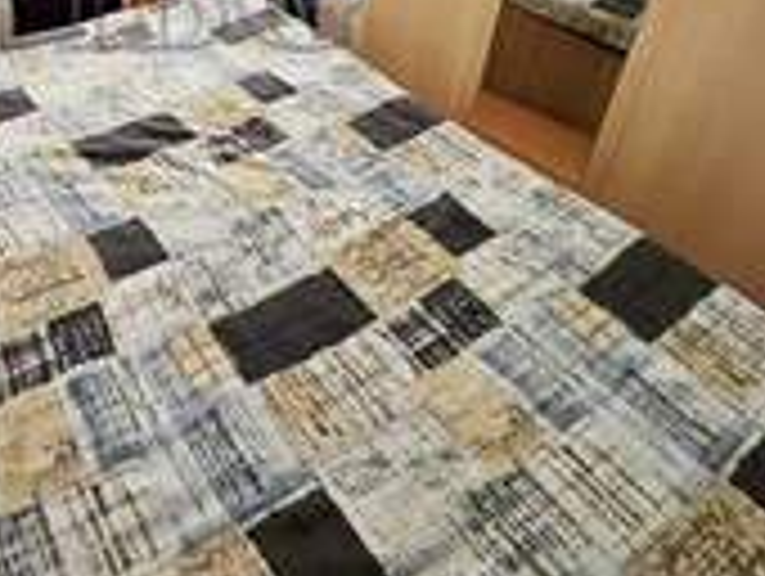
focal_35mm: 29
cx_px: 112
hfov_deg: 55.4
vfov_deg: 42.2
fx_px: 642
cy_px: 7
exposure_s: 1/50
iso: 80
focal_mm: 1.7
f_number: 2.2
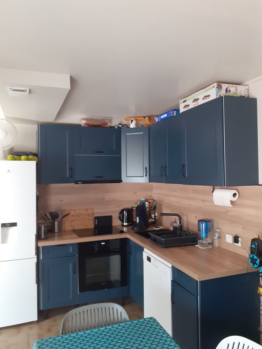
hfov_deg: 51.4
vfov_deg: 65.3
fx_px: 272
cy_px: 174
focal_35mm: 27
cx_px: 131
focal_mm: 3.6
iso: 200
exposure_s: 1/25
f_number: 1.9
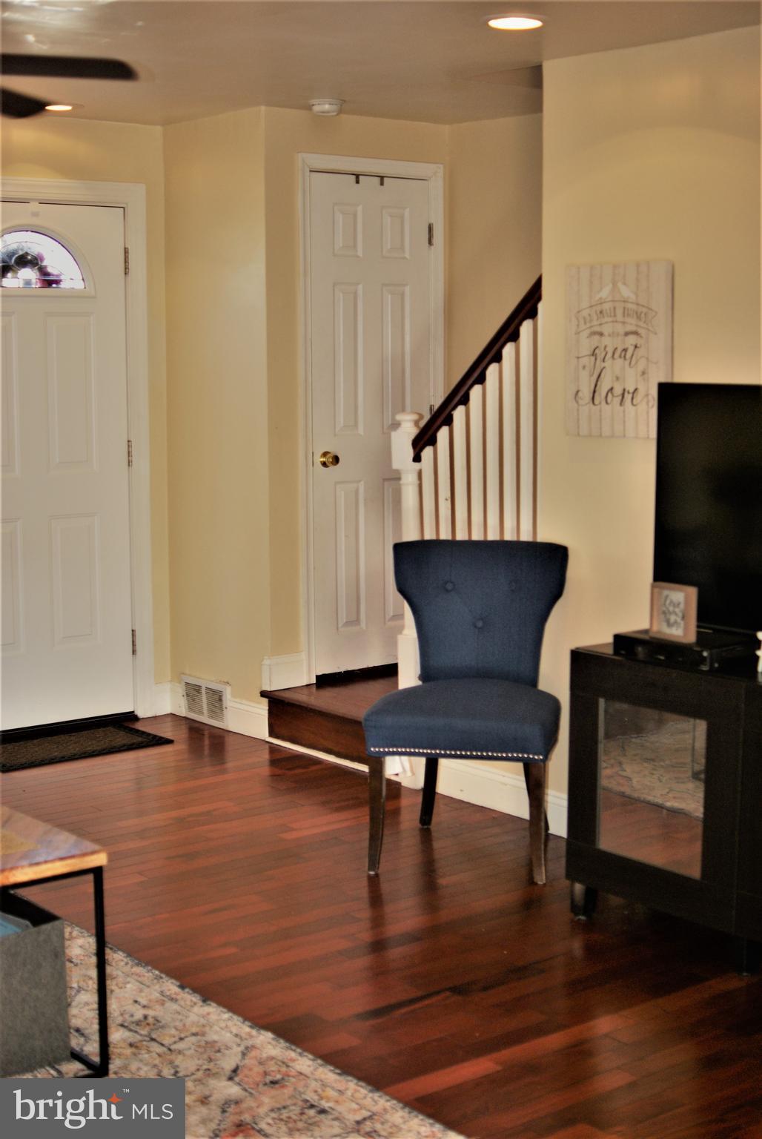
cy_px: 570
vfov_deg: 37.8
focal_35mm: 52
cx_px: 381
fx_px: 1662
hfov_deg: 25.8
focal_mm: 35
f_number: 2
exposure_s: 1/80
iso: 250
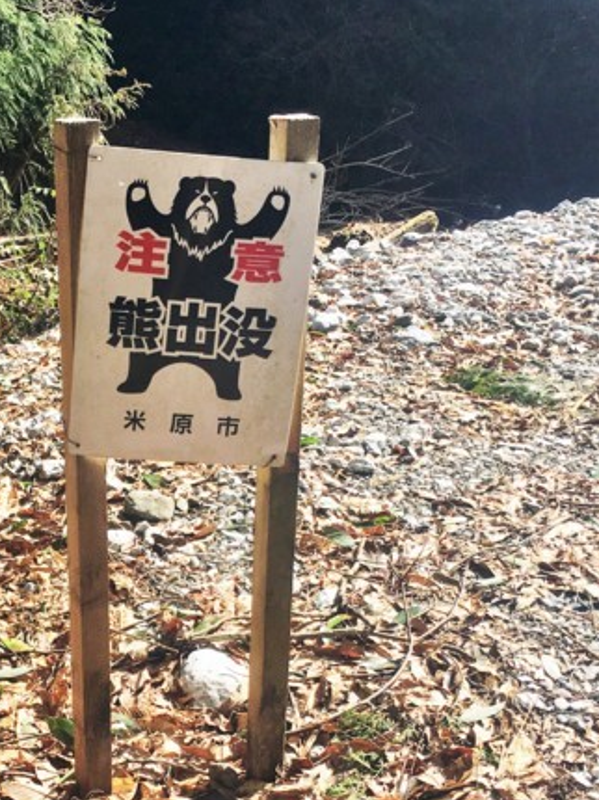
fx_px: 1247
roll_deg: +0.0
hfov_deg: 26.5
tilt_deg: -28.0
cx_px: 119
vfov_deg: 34.8
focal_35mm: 54
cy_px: 593
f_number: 2.2
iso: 25
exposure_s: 1/1115
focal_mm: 4.15
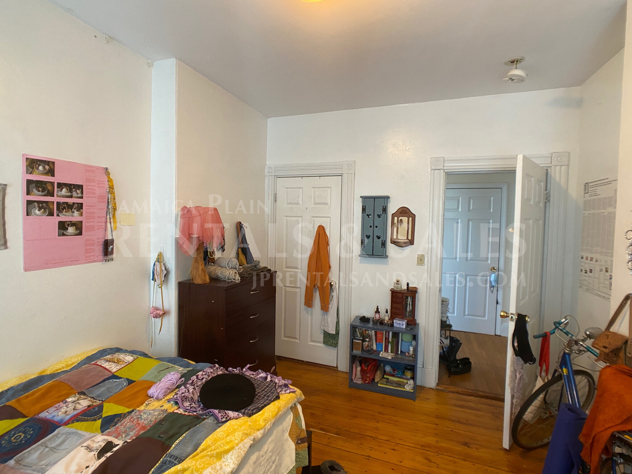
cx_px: 316
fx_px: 475
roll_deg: -1.6
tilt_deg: -2.3
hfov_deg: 67.3
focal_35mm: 26
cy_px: 237
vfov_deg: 53.1
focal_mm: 4.25
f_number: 1.8
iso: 200
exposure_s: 1/60
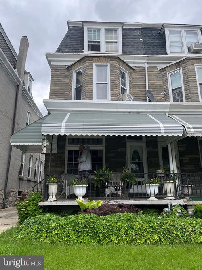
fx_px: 202
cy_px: 135
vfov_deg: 67.3
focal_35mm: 26
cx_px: 101
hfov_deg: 53.0
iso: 50
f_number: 1.6
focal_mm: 5.1
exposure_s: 1/1199
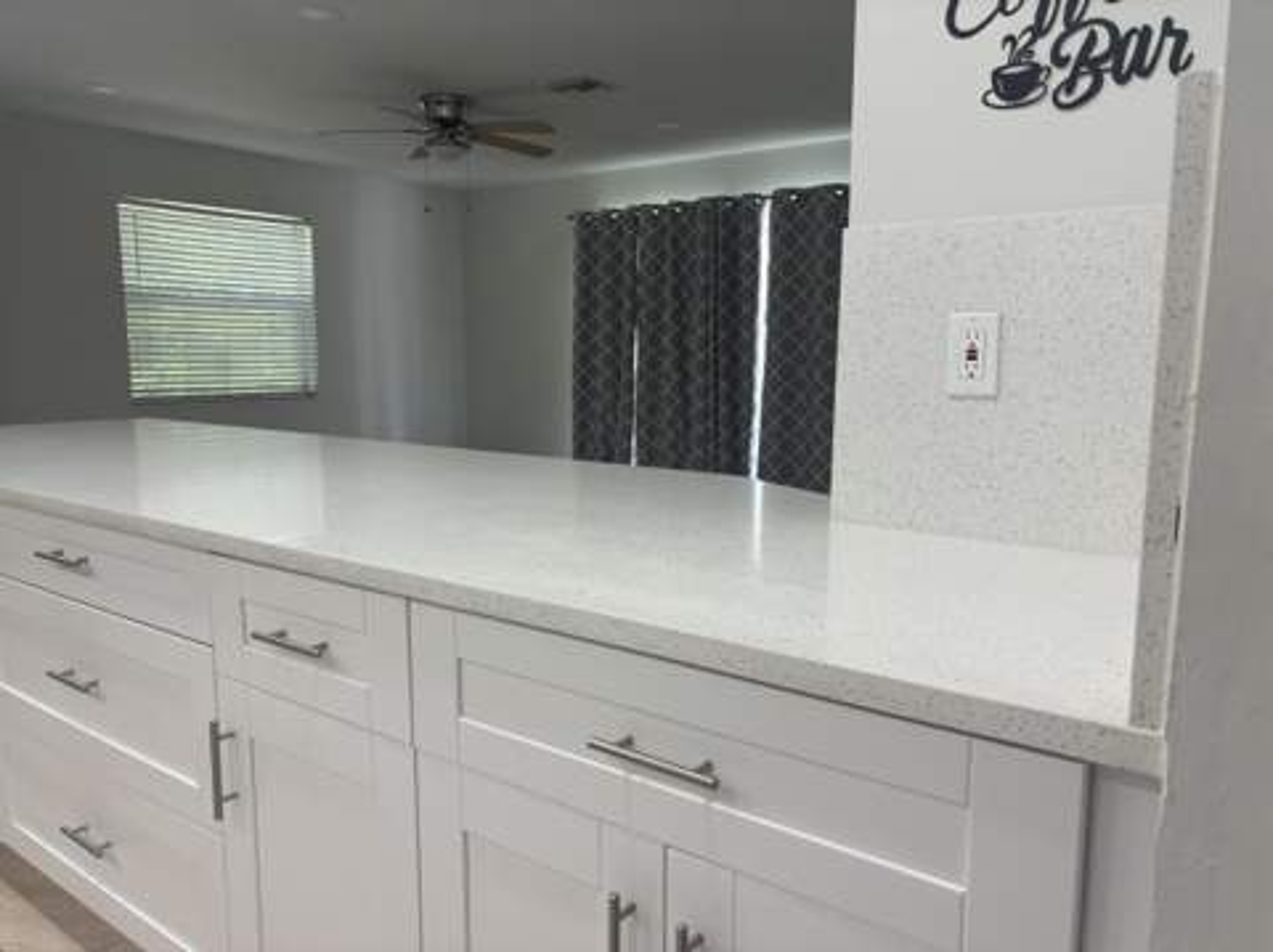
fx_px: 955
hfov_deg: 67.4
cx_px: 636
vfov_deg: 53.0
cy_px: 476
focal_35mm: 26
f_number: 1.6
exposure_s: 1/120
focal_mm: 5.96
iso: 100
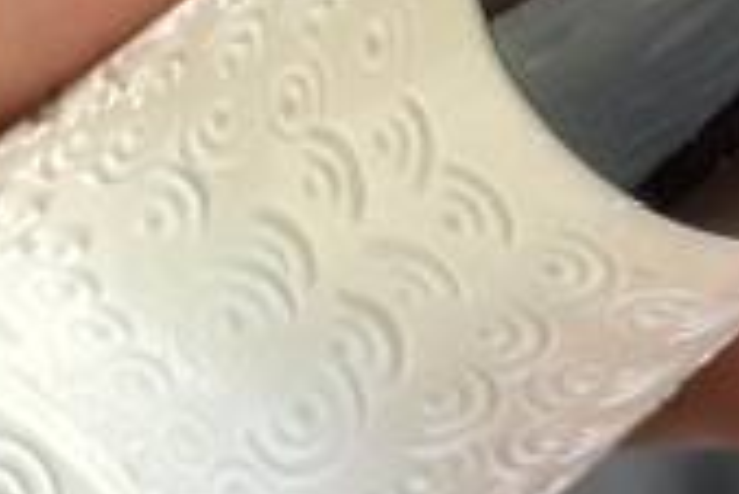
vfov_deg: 3.6
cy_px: -166
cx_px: 284
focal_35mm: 377
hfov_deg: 5.5
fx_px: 7745
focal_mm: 6.86
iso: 64
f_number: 1.78
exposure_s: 1/558
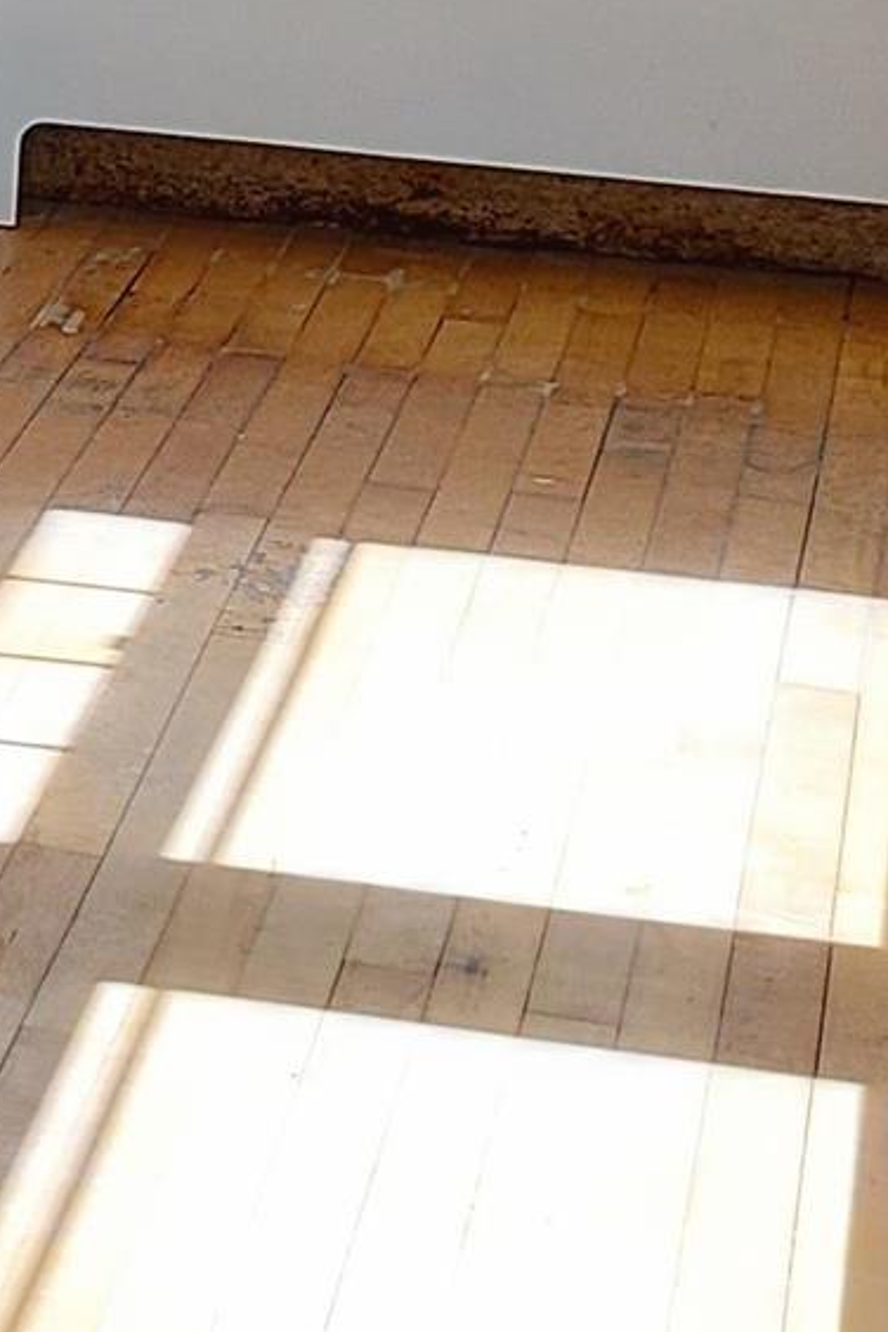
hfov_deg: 8.1
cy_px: -149
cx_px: -2095
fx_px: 5032
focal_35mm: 136
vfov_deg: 14.7
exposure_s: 1/60
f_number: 1.8
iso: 64
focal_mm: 5.23
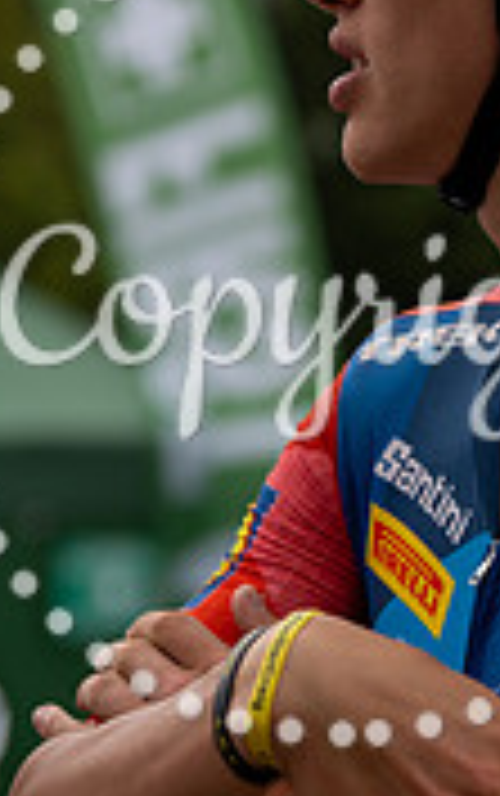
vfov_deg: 9.4
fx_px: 4785
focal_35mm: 220
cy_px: -58
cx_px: 428
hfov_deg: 6.0
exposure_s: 1/1000
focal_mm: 85
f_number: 3.5
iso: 400
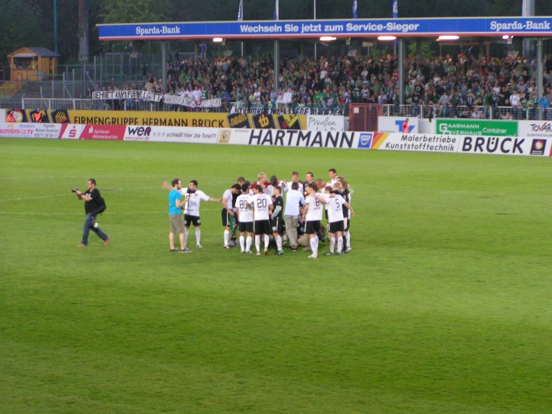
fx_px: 1898
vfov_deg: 12.5
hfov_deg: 16.6
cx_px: 276
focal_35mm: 119
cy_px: 207
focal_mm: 18.2
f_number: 3.5
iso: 200
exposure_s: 1/30
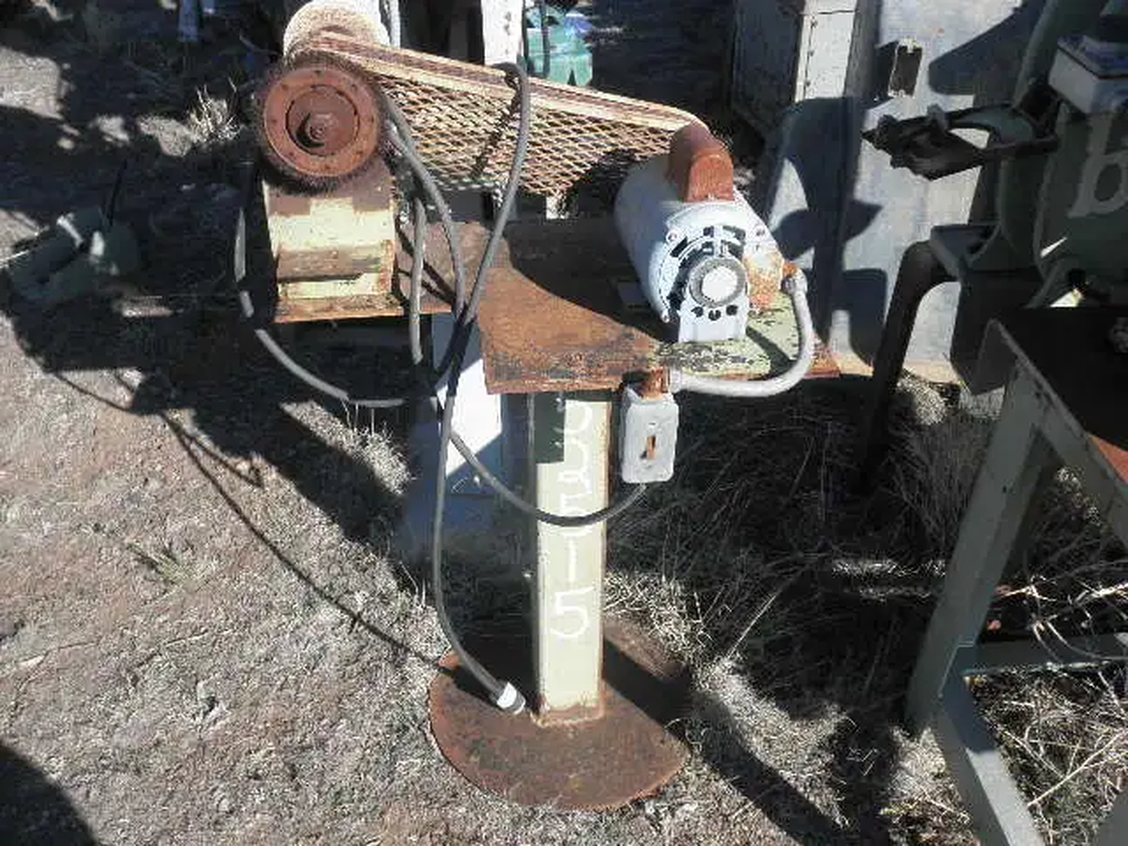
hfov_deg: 52.6
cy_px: 423
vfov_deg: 40.7
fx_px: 1141
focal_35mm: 35
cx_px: 564
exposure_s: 1/80
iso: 64
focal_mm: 6.1
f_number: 9.1
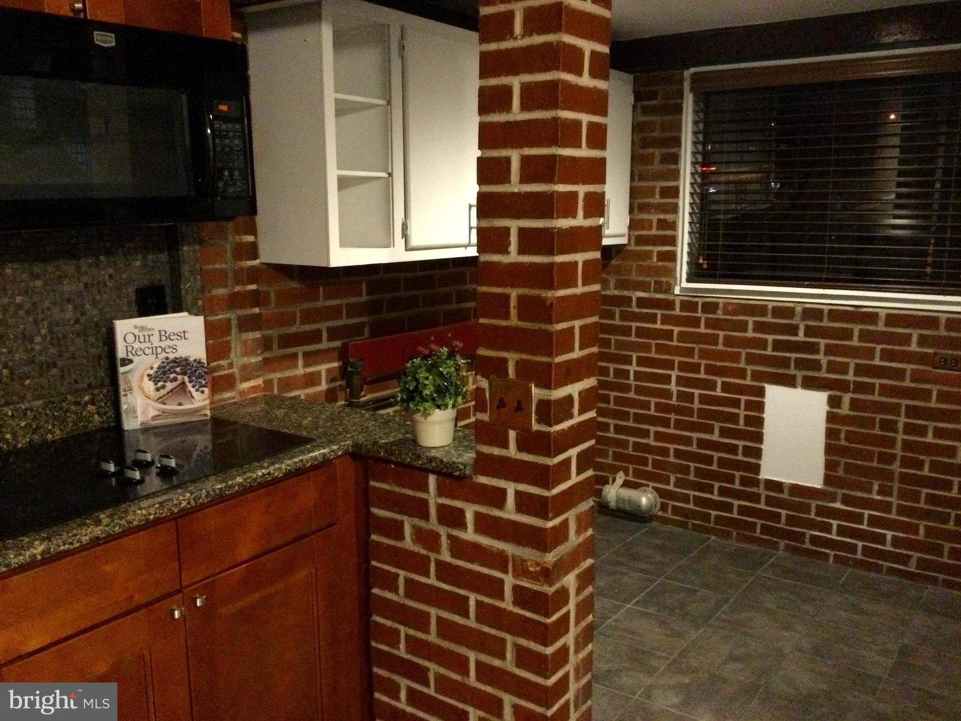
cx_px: 480
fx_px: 861
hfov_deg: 58.4
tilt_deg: -10.8
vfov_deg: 45.4
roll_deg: +0.0
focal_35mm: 31
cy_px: 360
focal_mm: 3.3
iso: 500
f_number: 2.4
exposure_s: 1/15
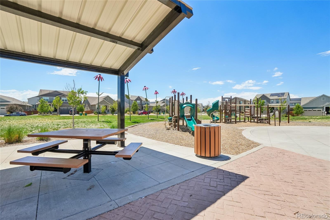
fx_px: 137
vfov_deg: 77.3
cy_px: 110
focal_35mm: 15
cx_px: 165
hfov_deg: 100.4
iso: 400
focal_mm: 10
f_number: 8
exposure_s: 1/1600
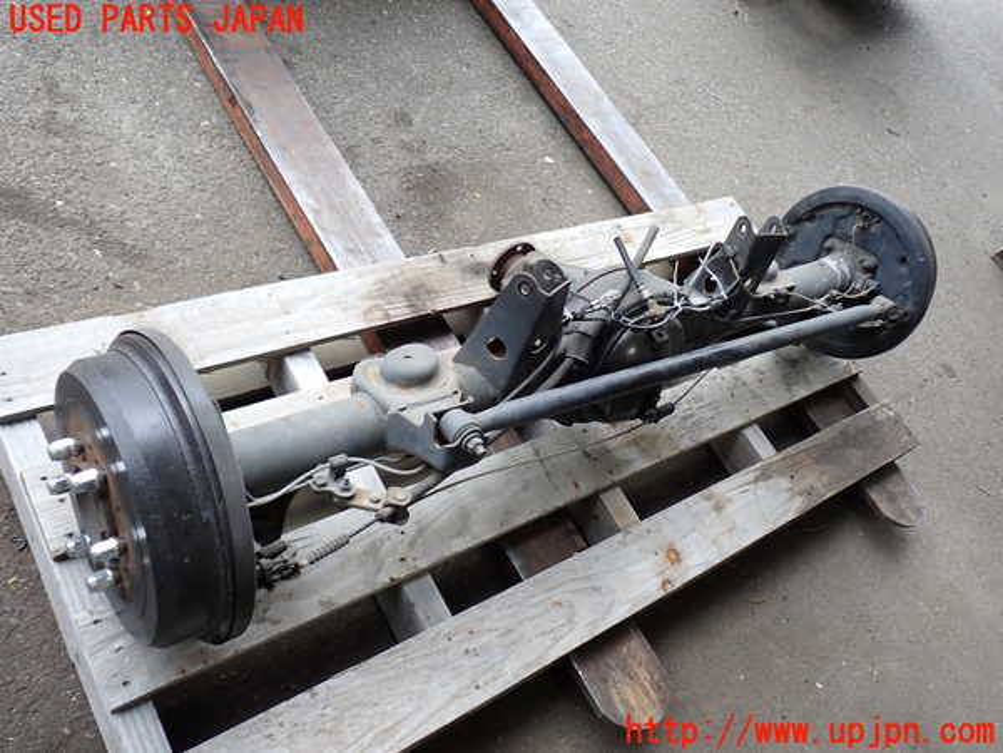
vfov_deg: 46.8
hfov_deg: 60.0
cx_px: 502
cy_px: 376
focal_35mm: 30
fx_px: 869
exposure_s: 1/80
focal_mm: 5.4
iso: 100
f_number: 2.3
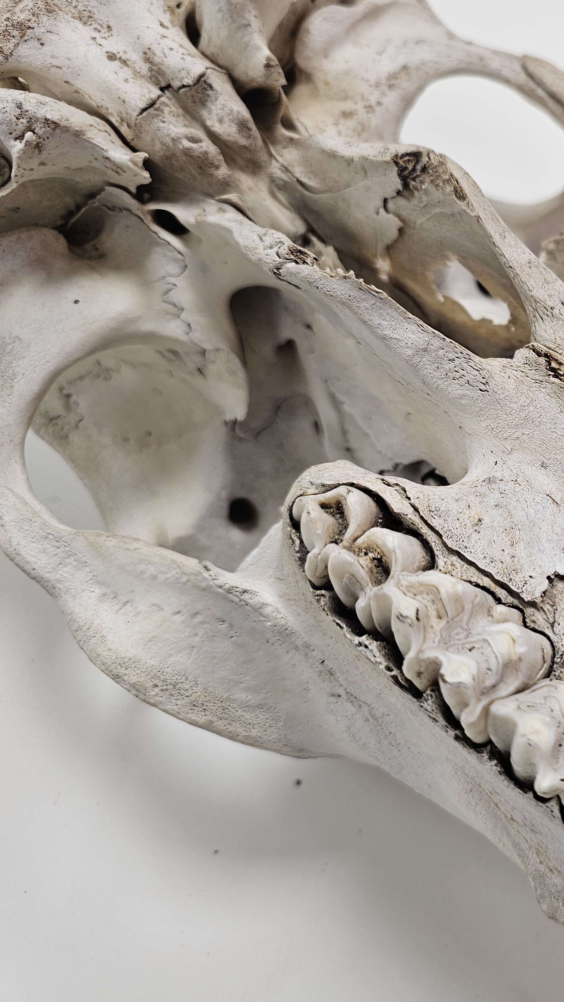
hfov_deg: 30.7
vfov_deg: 58.0
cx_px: 630
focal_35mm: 34
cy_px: 498
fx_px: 904
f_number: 1.7
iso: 64
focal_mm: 6.3
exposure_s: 1/100
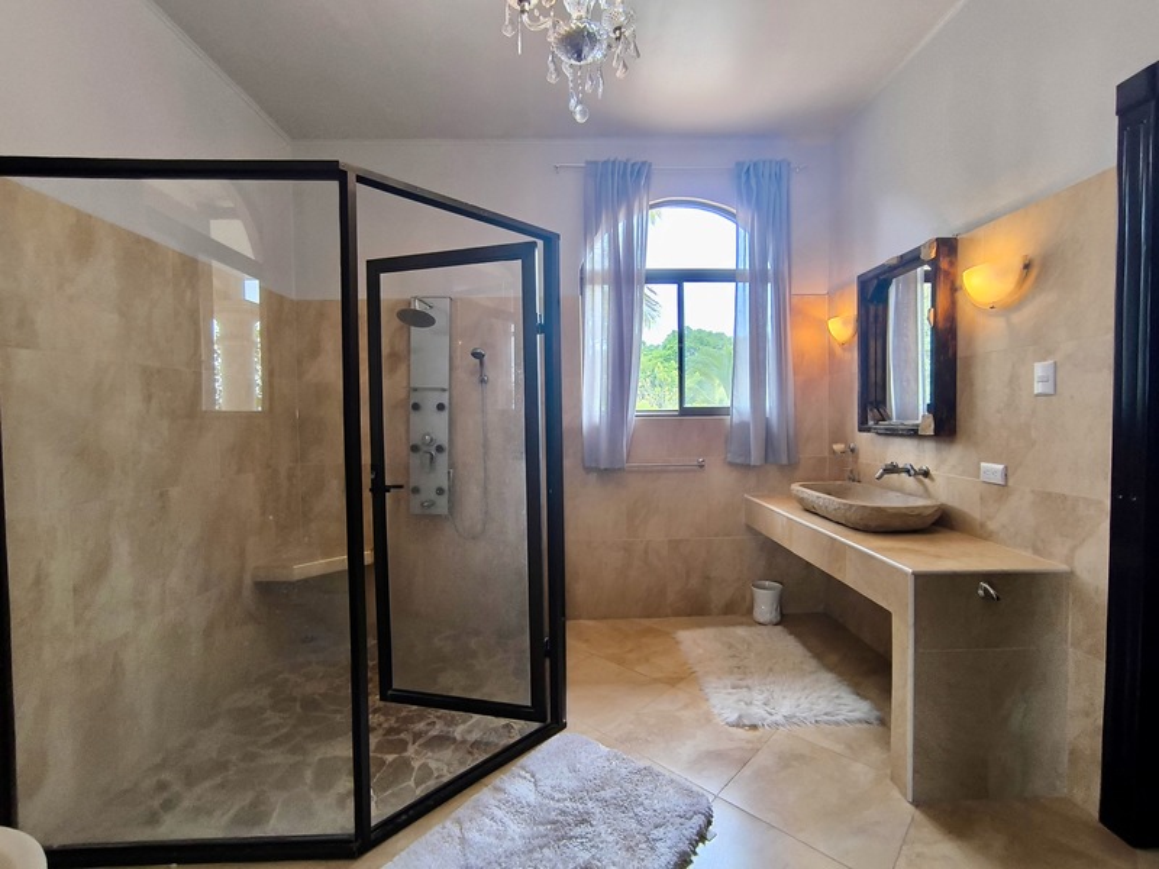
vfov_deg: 78.1
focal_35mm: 16
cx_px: 580
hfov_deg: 94.5
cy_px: 434
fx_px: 536
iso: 160
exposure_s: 1/50
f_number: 2.2
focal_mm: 1.65
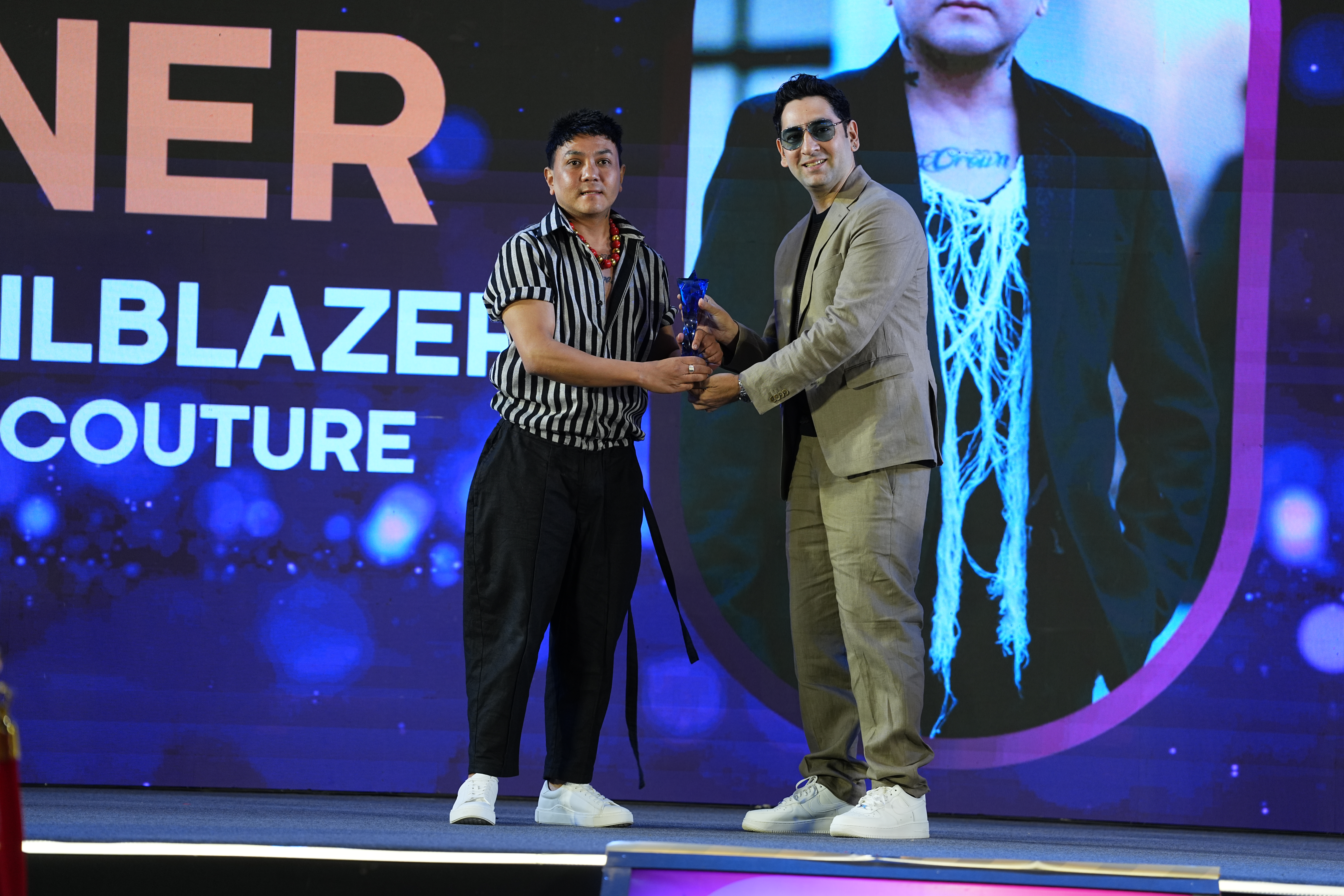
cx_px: 672
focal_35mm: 164
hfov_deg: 12.5
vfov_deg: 8.4
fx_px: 6122
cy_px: 448
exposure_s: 1/200
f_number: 3.2
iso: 640
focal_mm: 164
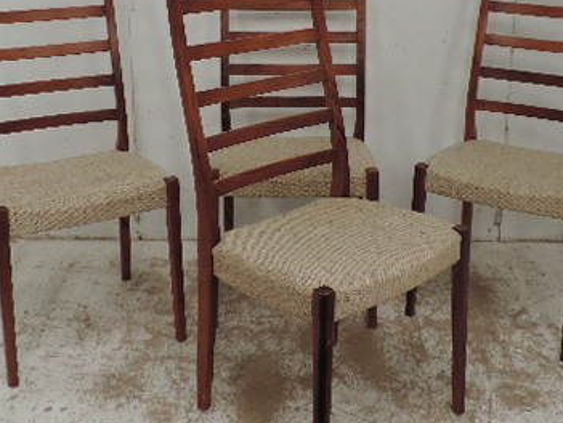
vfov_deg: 28.2
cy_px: 107
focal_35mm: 51
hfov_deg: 37.4
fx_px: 830
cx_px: 306
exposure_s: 1/30
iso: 250
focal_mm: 4.9
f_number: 3.1
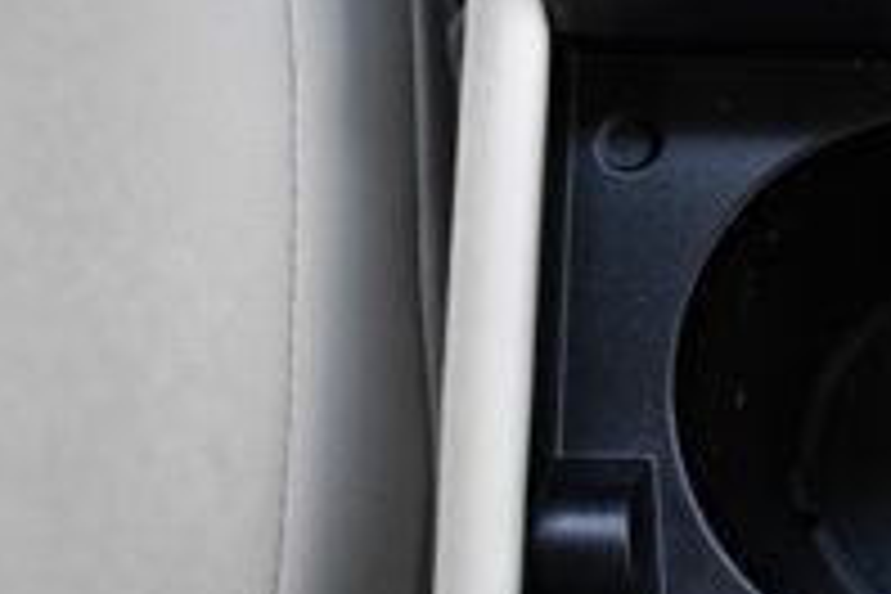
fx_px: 2203
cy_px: 362
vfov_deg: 15.3
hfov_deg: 19.9
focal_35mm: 89
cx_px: 1323
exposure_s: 1/200
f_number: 2.8
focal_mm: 24
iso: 800
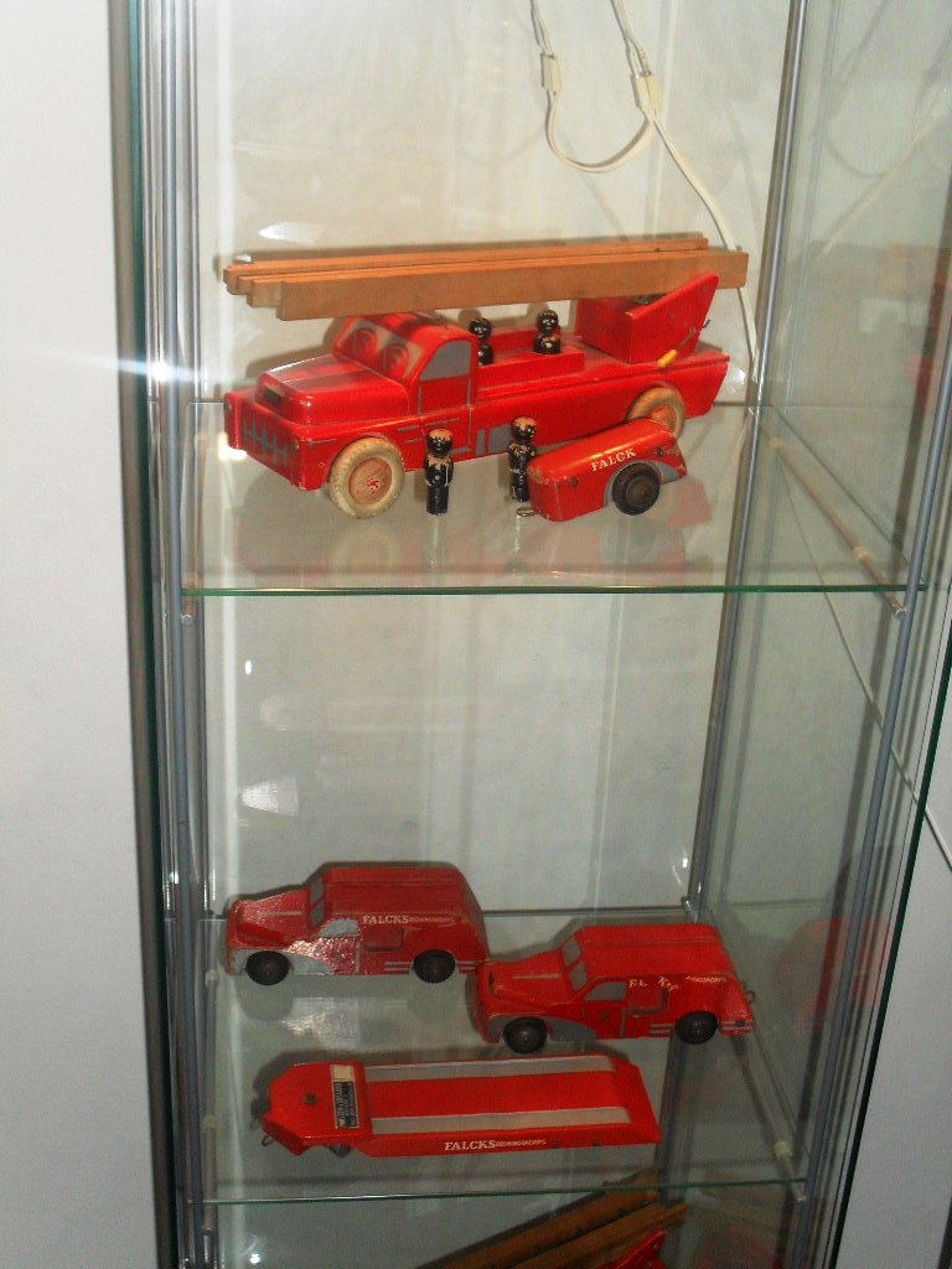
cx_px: 476
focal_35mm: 49
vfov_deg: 38.9
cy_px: 634
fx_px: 1797
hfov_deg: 29.7
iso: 200
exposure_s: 1/45
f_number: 3.9
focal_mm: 8.7
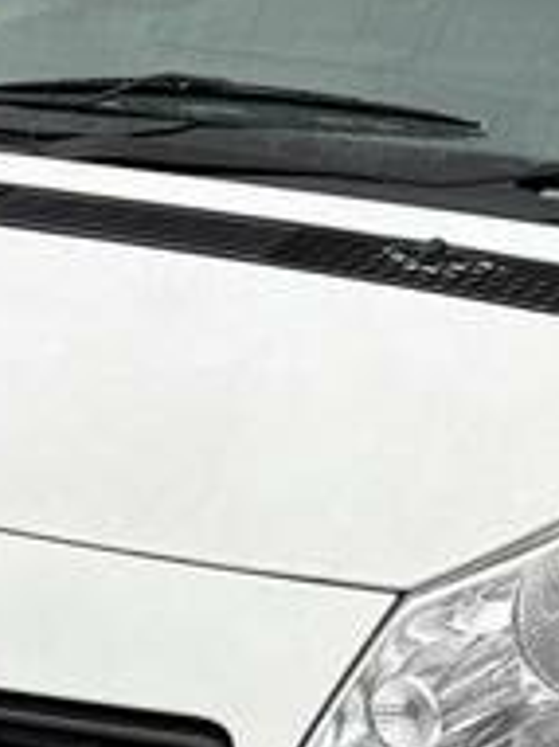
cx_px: 446
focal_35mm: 122
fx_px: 2630
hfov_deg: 12.1
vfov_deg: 16.1
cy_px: 203
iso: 40
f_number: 1.6
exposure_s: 1/270
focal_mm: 5.96
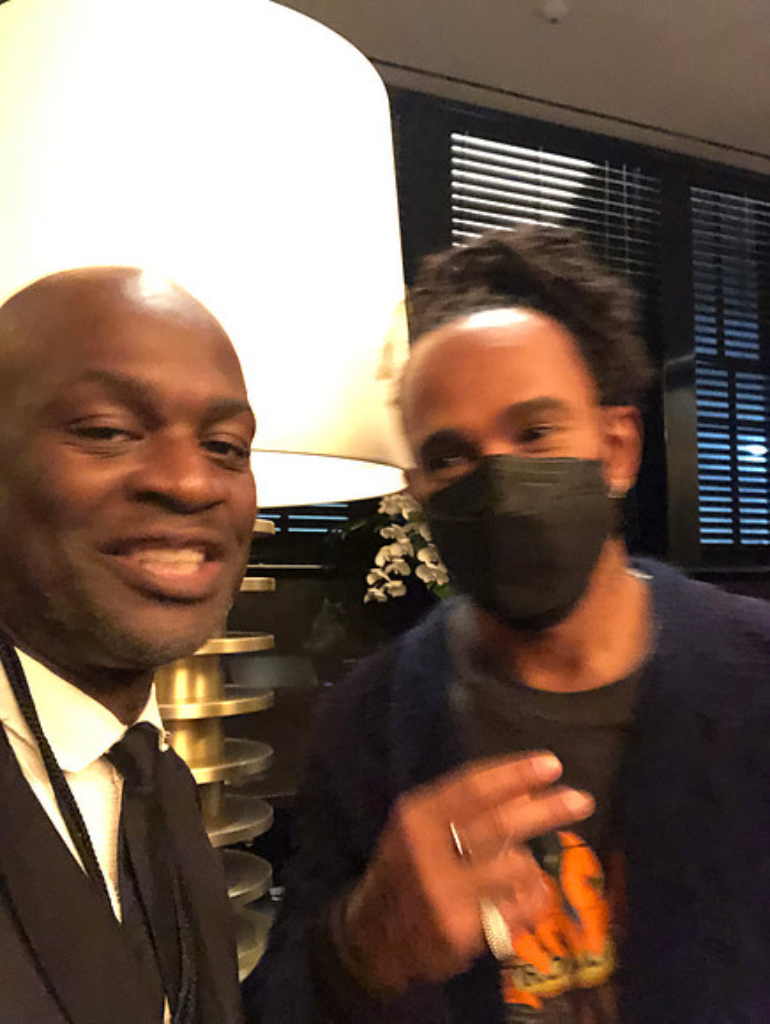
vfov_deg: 56.8
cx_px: 385
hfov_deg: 44.2
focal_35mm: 32
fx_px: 948
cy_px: 512
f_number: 2.2
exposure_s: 1/15
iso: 1250
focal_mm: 2.87
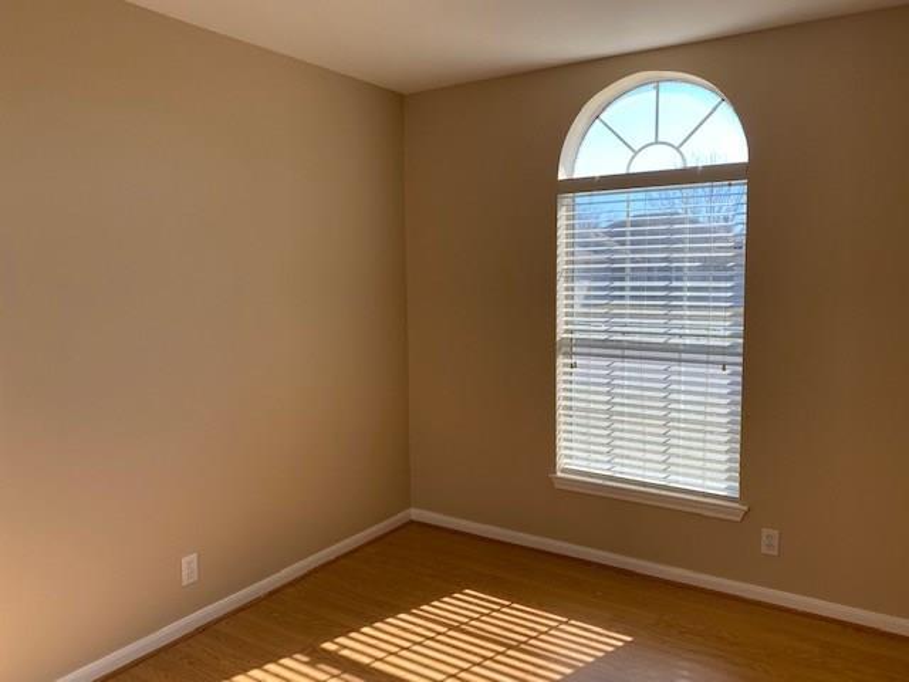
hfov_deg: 67.3
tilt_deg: -5.6
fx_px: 683
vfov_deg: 53.1
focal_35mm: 26
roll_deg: +0.2
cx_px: 454
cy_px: 341
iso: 32
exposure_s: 1/275
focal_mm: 4.25
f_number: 1.8
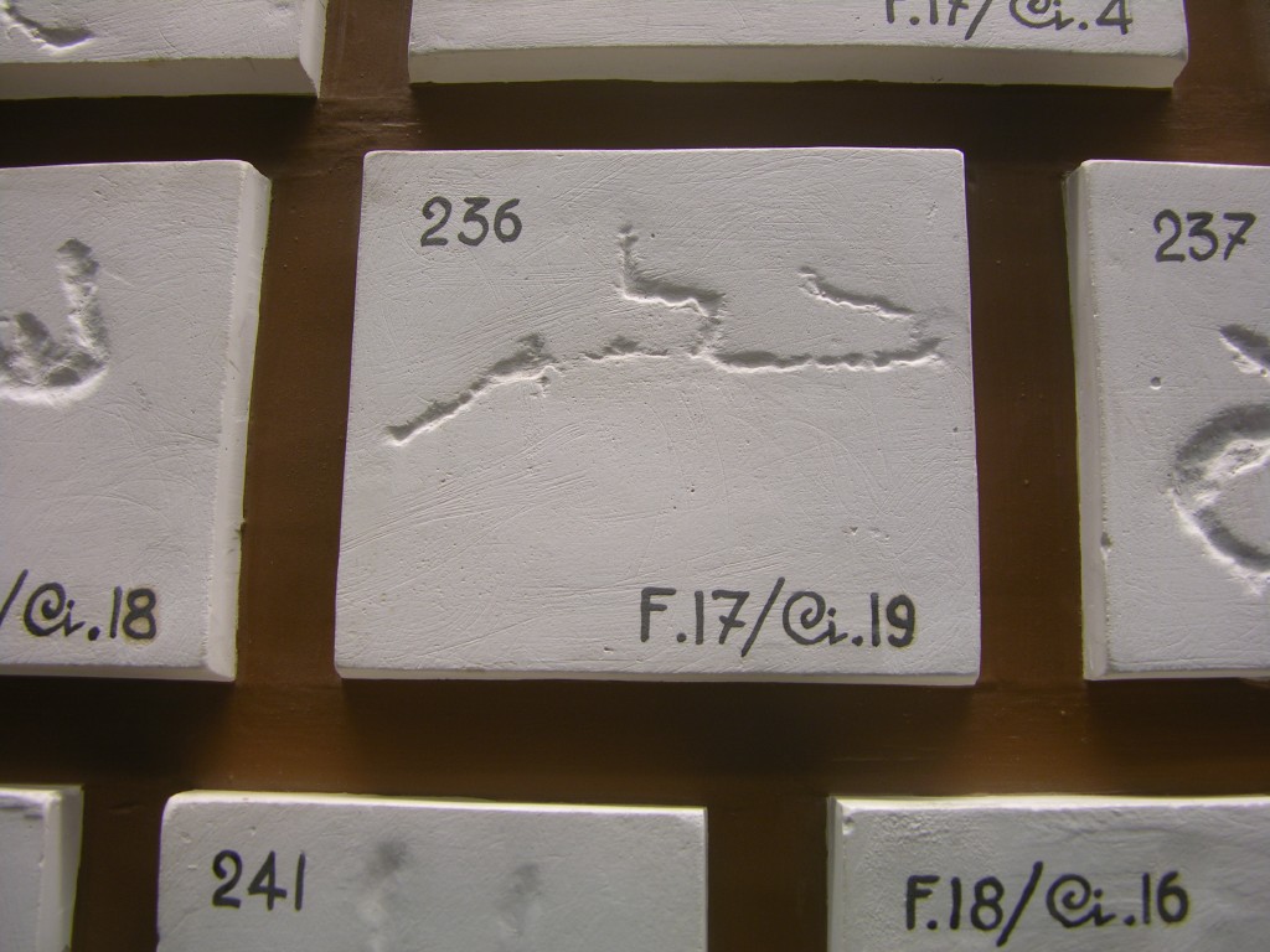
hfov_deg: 52.6
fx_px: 1284
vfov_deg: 40.7
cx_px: 635
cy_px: 476
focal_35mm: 35
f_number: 2.8
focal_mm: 8.9
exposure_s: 1/4.3
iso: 50
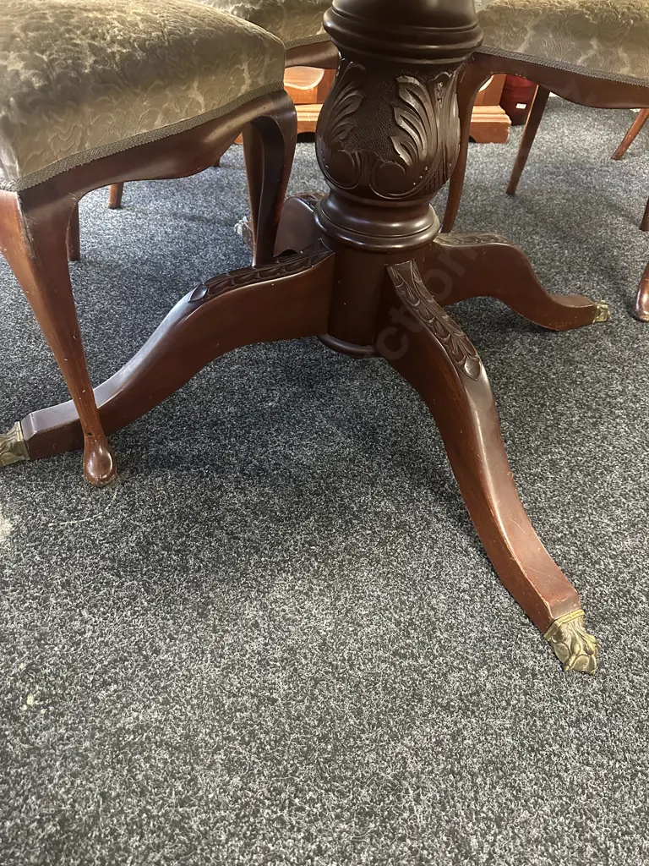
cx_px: 324
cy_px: 433
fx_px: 600
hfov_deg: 56.8
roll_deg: -7.1
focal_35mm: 24
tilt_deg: -43.5
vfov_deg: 71.6
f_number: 1.78
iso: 1000
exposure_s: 1/33
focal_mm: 6.86
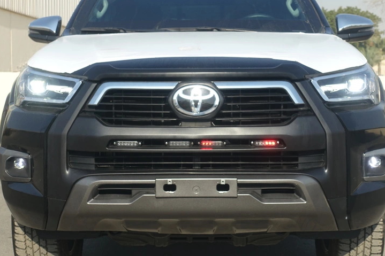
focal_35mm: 74
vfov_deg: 18.4
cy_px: 115
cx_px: 189
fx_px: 791
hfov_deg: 27.3
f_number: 5.6
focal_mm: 19.1
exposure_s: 1/400
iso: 125
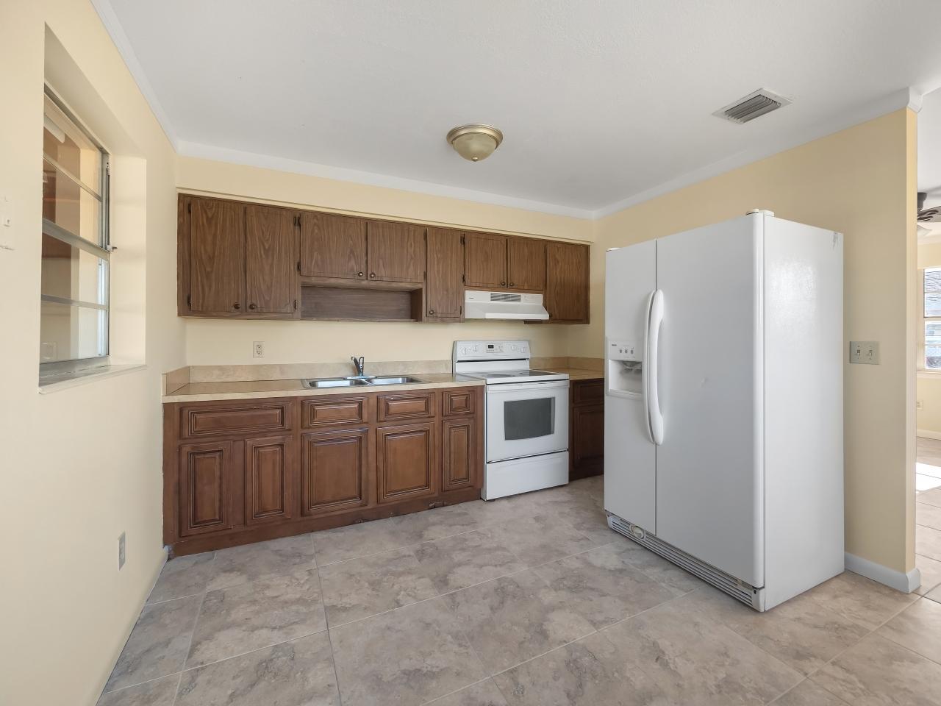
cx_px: 470
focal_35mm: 14
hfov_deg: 102.1
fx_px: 381
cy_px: 353
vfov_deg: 85.7
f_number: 4
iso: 500
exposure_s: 1/60
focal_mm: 7
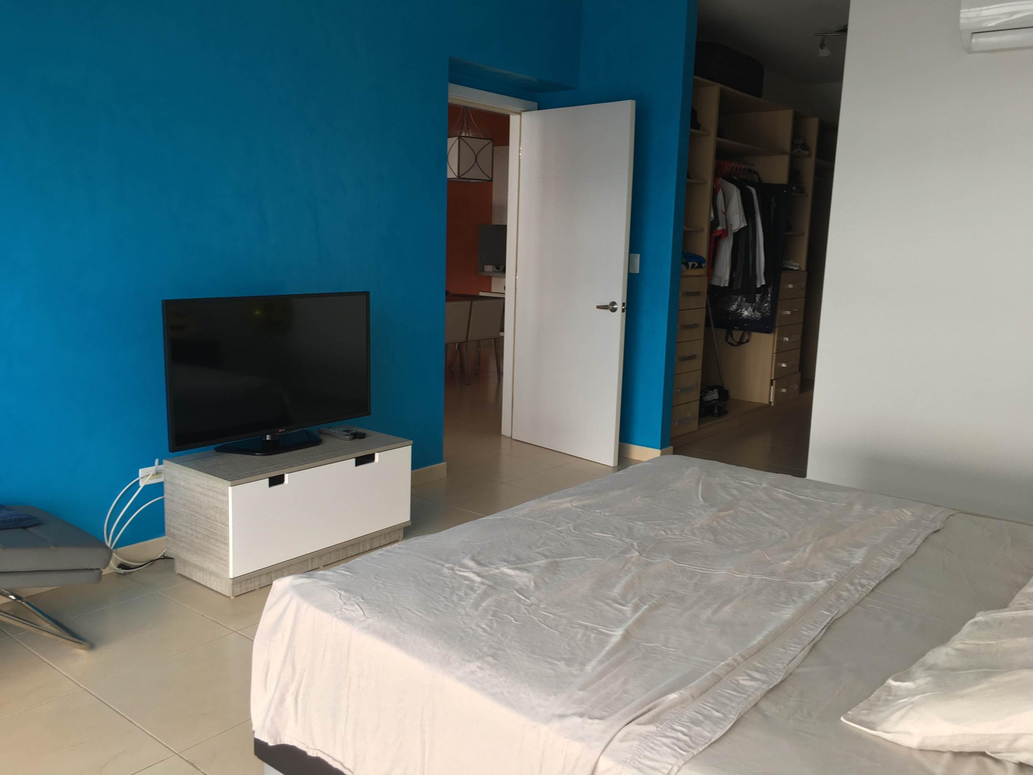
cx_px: 516
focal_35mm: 29
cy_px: 388
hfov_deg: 61.7
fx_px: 865
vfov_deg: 48.2
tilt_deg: -10.0
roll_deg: -1.3
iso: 25
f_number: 2.2
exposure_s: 1/40
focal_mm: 4.15
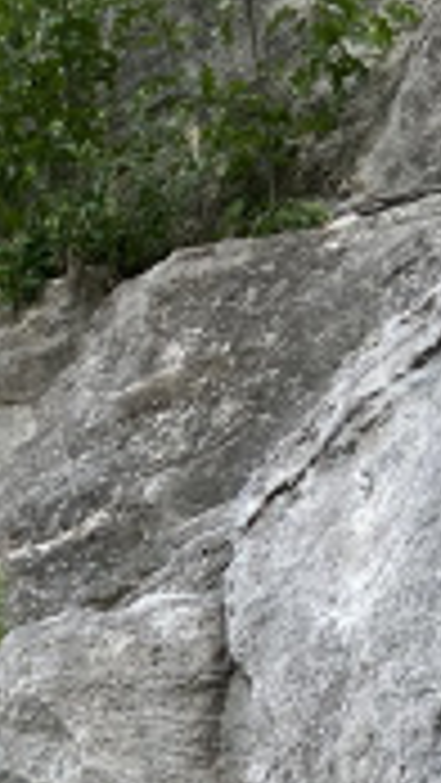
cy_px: 1042
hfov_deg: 8.5
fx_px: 2887
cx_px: -292
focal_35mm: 139
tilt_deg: +28.3
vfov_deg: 14.7
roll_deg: -3.1
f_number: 1.8
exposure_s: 1/382
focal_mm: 4.25
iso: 32
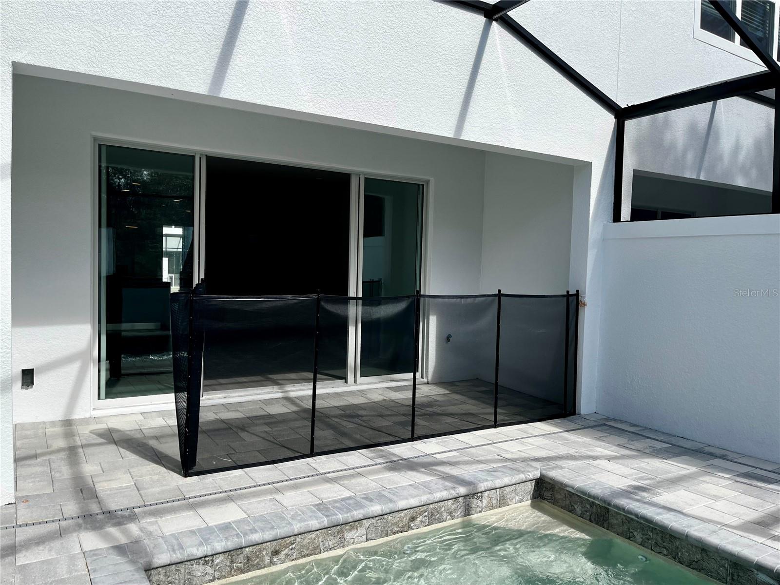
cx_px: 390
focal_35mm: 26
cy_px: 292
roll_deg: -2.0
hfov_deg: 67.3
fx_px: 586
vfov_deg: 53.1
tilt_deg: -3.3
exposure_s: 1/1776
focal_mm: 5.1
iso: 50
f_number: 1.6
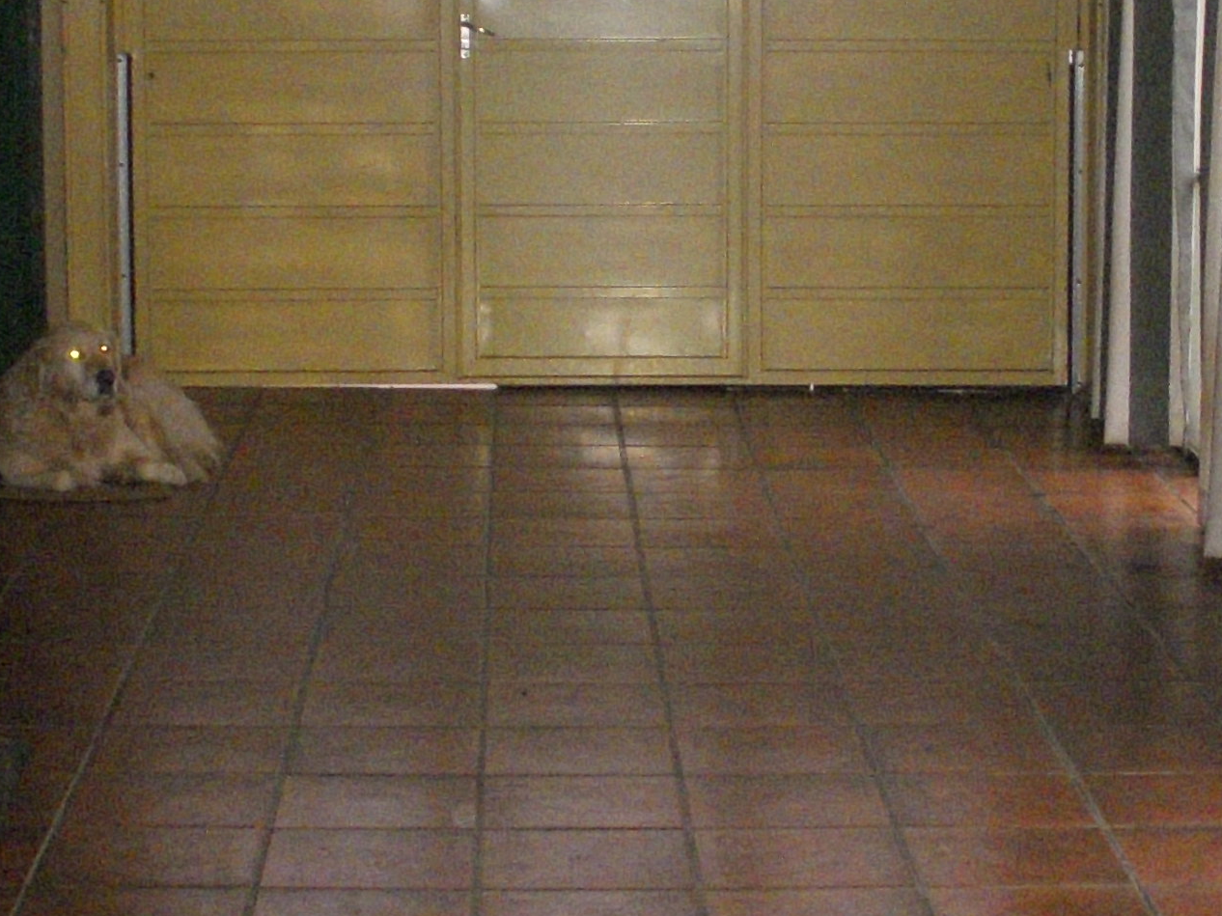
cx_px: 746
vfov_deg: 15.1
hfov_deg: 20.0
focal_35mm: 98
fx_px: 3459
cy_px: 349
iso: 800
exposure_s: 1/250
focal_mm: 6.3
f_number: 3.3
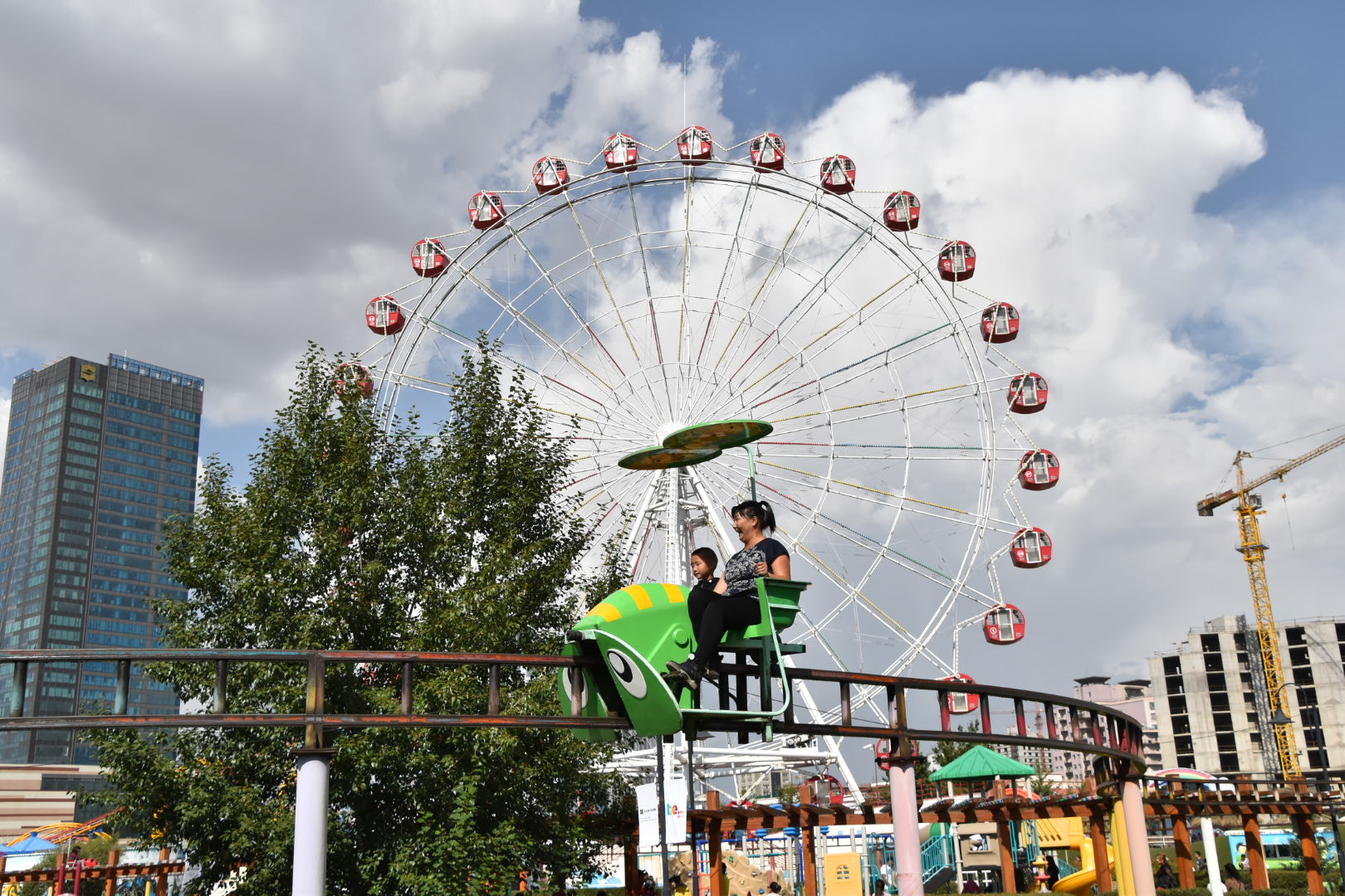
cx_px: 672
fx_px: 1345
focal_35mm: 36
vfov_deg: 36.9
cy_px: 448
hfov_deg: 53.1
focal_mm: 24
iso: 400
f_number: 7.1
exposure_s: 1/2000
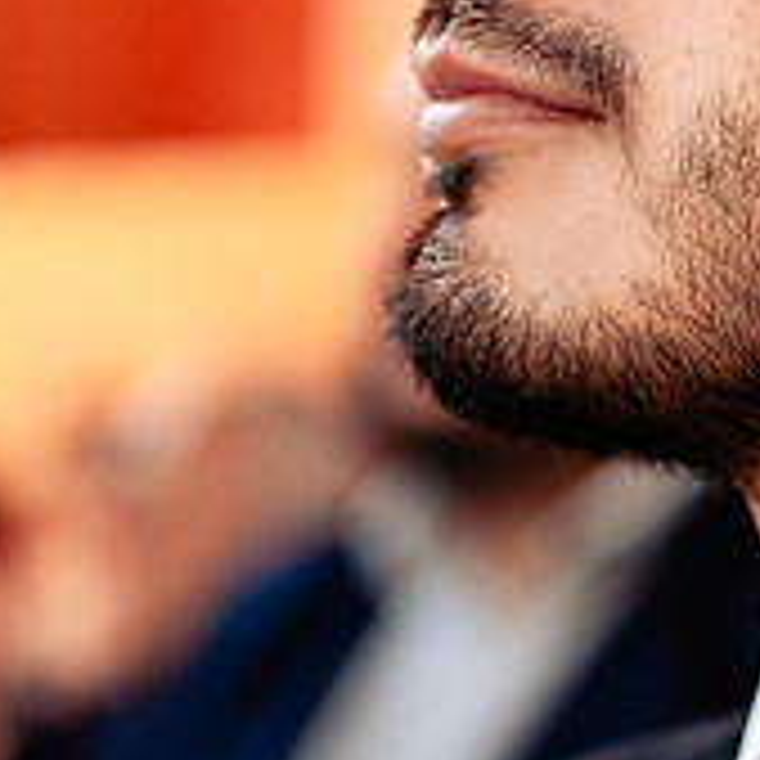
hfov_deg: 7.0
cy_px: 799
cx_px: 1058
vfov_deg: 7.1
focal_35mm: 247
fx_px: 6135
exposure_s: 1/250
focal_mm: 70
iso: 800
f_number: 3.2
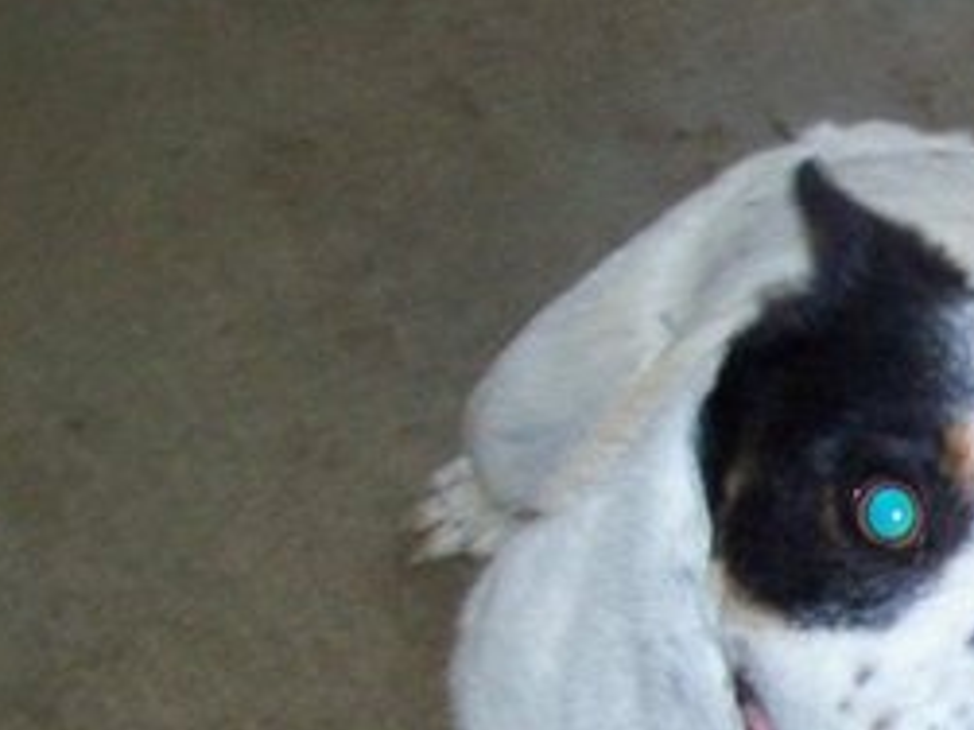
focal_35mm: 110
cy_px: 608
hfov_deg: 16.5
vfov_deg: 13.4
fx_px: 3094
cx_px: 1405
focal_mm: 6
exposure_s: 1/64
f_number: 2.7
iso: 200
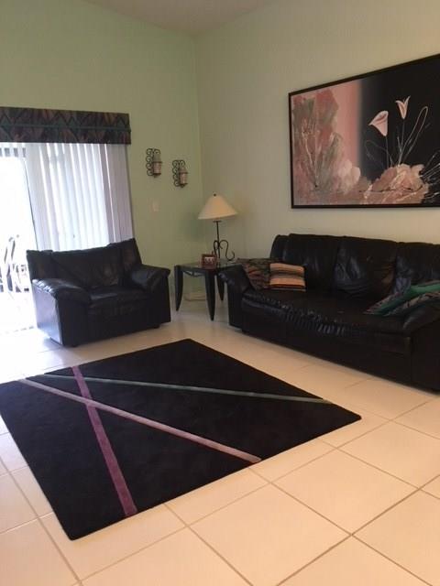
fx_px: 491
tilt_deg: -12.0
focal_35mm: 29
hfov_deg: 48.2
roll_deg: +3.5
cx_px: 220
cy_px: 293
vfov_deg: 61.7
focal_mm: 4.15
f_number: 2.2
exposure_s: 1/15
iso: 200
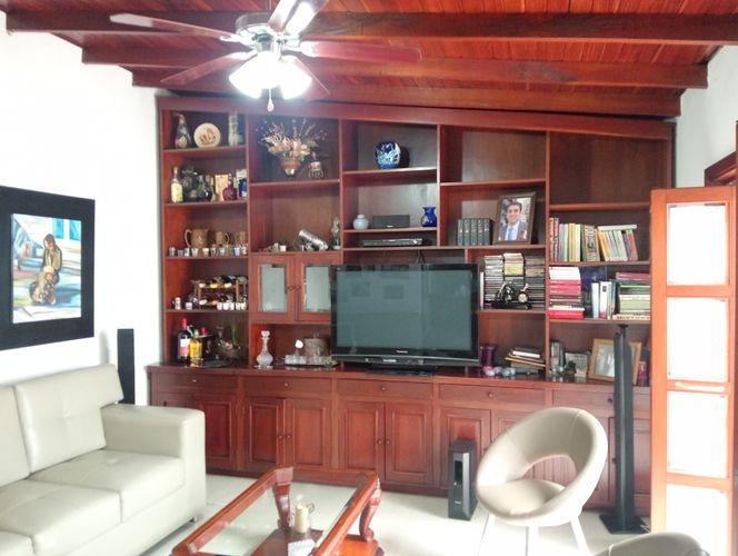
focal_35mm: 28
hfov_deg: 63.4
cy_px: 278
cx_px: 369
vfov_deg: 49.9
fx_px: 598
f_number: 1.8
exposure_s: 1/20
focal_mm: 3.98
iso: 2371
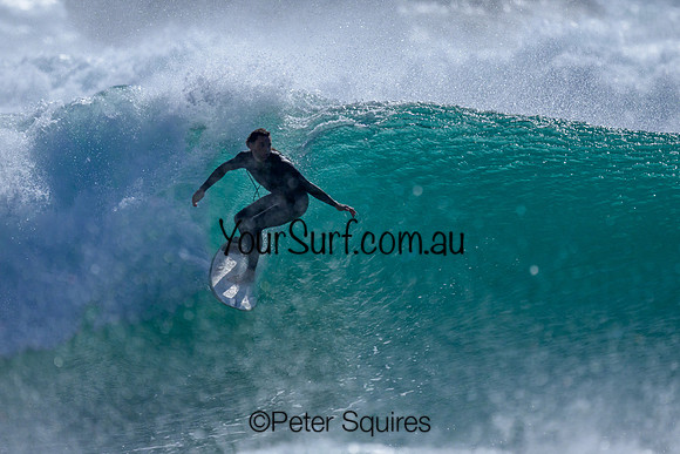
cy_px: 189
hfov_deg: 2.1
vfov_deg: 1.4
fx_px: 18507
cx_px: 376
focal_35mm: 980
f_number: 6.3
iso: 1100
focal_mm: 800
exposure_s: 1/2000
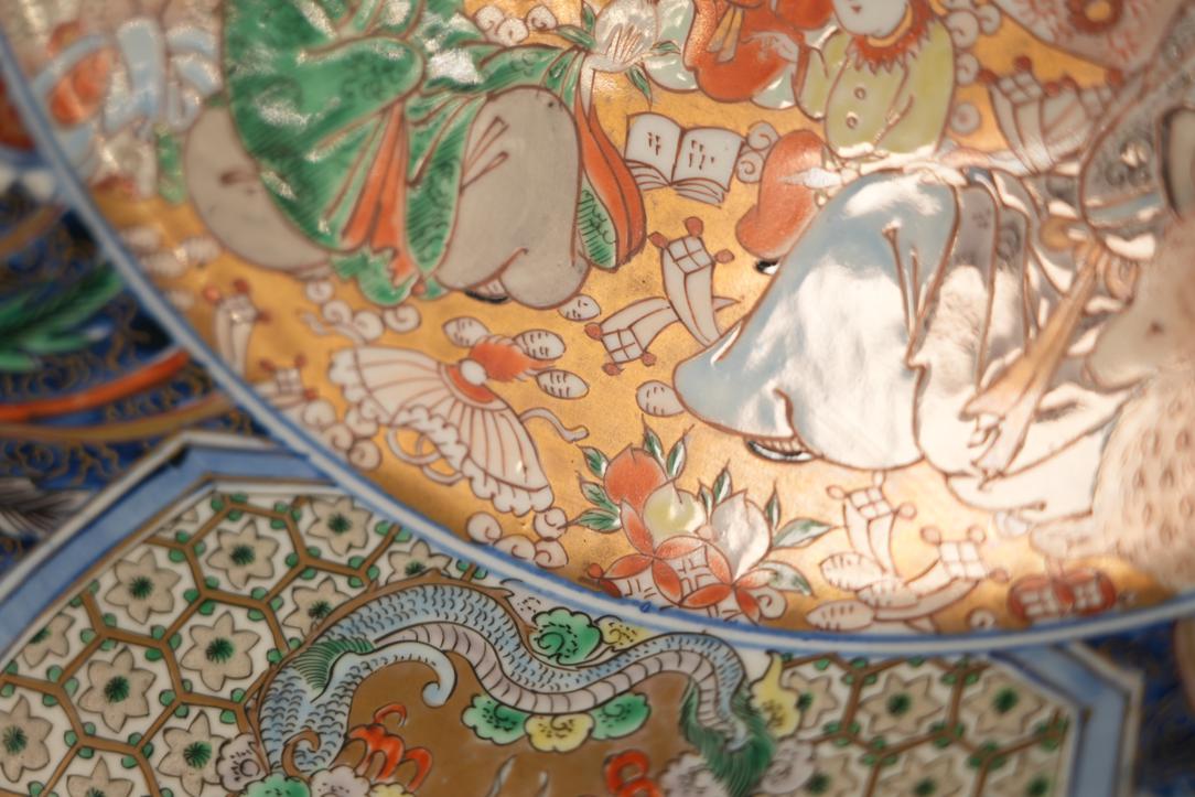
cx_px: 598
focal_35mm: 98
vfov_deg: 14.0
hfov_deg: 20.8
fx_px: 3253
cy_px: 398
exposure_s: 1/100
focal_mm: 98
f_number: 4
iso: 320
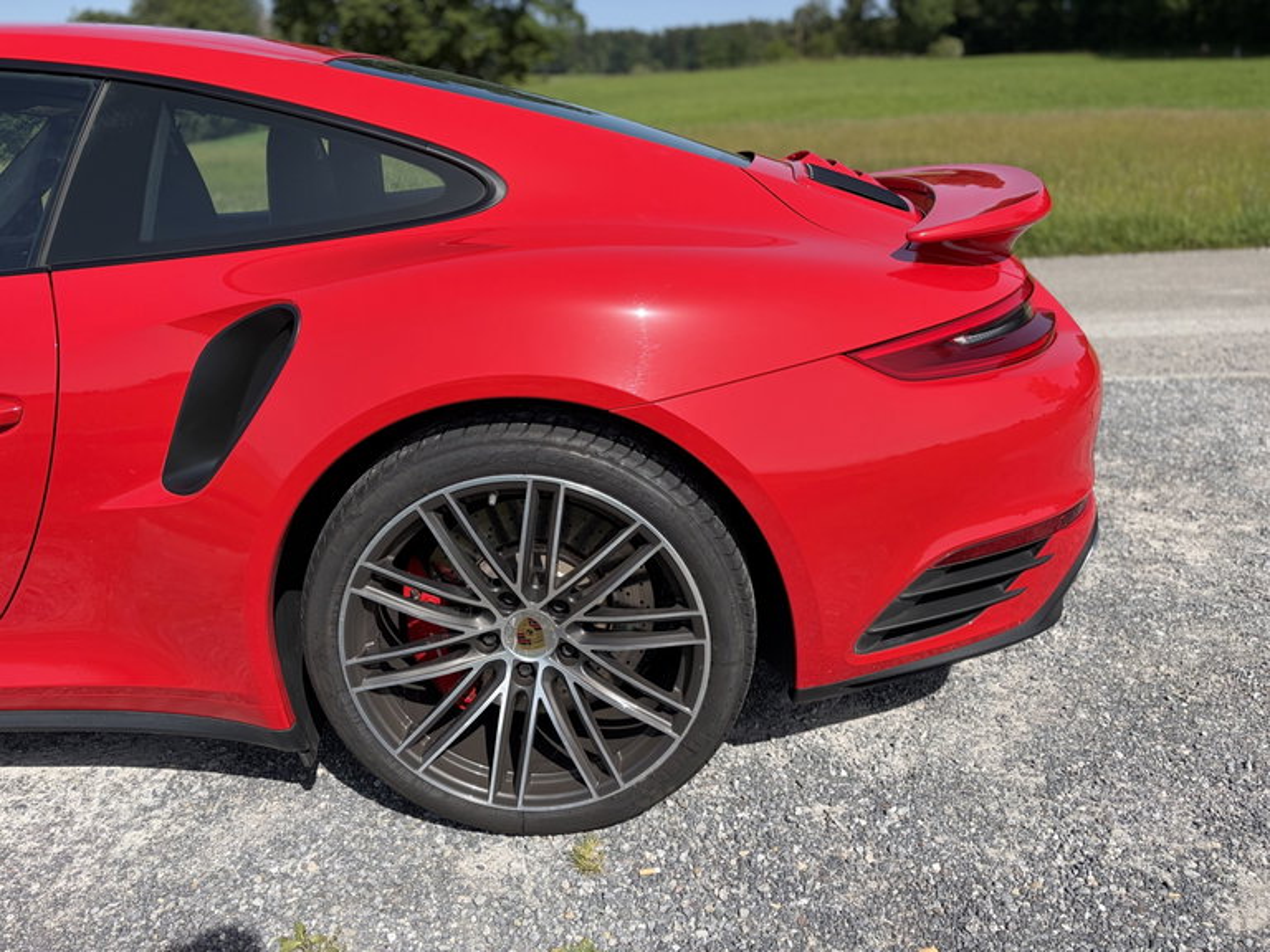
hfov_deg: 67.3
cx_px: 635
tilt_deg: -18.4
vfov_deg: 53.1
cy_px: 476
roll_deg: +0.7
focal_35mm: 26
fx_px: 954
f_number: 1.6
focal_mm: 5.96
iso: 50
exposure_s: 1/2283
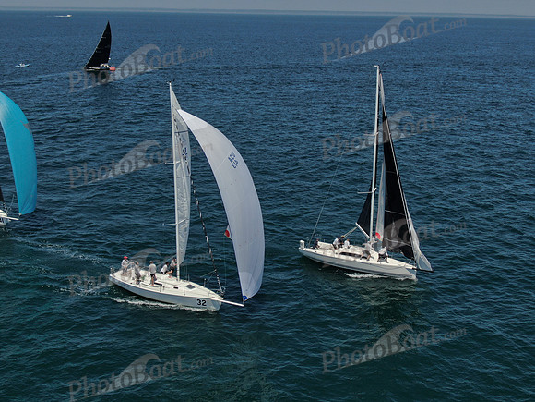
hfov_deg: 39.7
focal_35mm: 48
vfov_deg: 30.3
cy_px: 201
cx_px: 268
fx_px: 742
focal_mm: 8.6
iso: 100
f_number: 3.8
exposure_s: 1/1600
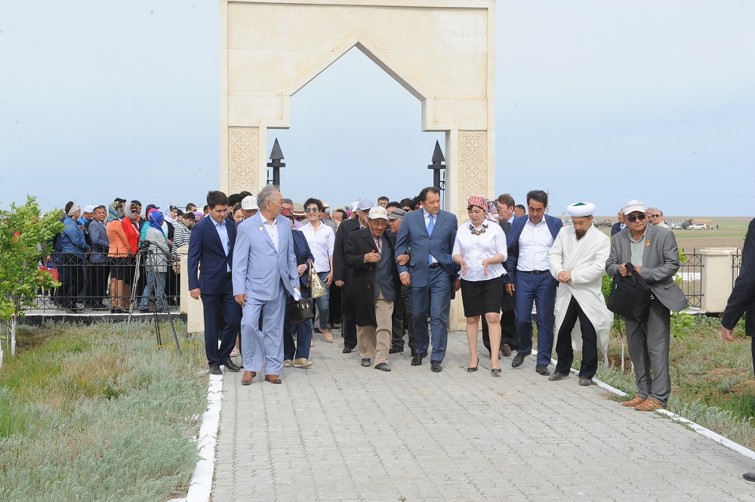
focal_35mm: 62
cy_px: 251
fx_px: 1299
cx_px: 378
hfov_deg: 32.4
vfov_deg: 21.9
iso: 500
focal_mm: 62
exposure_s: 1/250
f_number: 14
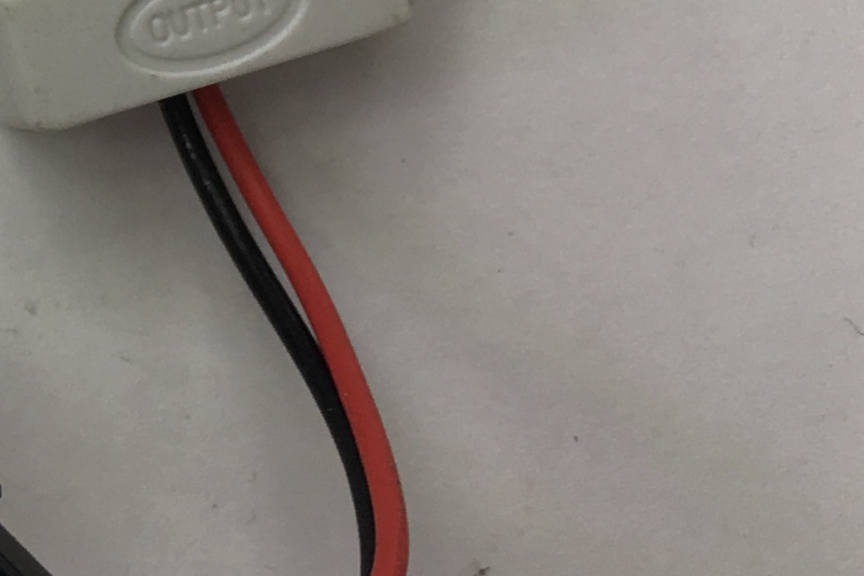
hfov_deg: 15.2
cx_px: -668
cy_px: -133
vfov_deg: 11.5
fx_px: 2808
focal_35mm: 117
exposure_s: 1/50
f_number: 2.2
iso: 25
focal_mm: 4.15
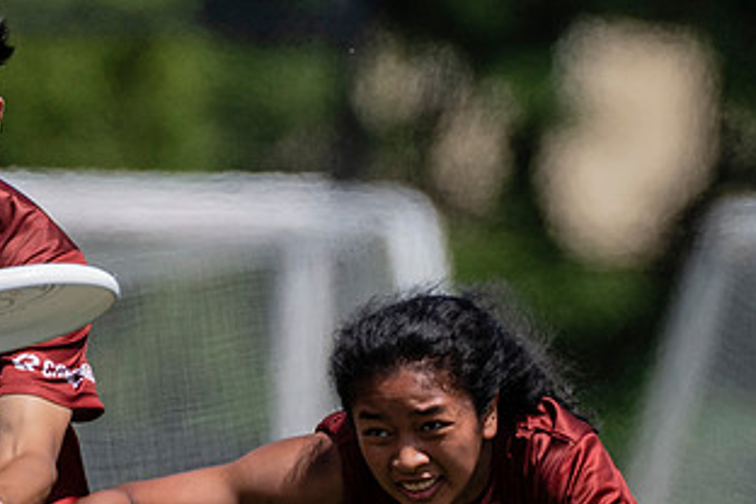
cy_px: 491
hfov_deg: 1.4
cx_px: 497
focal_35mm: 1517
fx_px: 31855
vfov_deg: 0.9
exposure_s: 1/2000
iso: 200
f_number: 4
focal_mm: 400
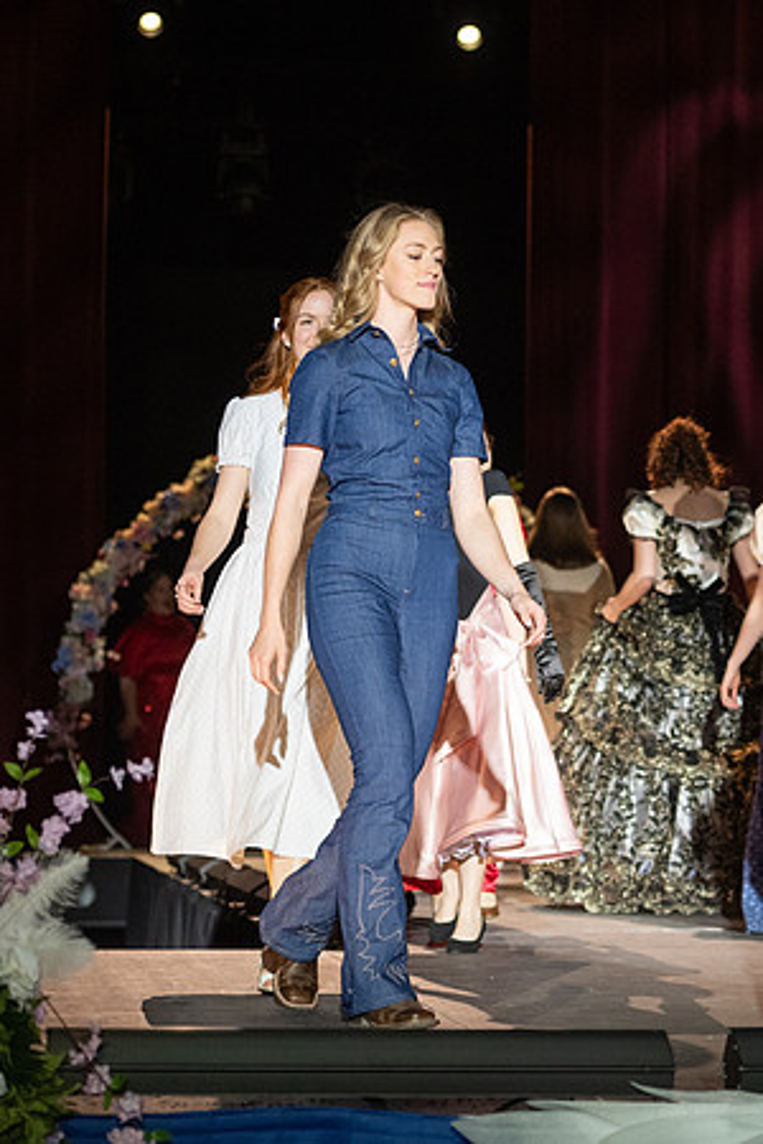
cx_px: 641
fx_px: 3937
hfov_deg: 11.0
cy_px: 585
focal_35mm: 124
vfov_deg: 16.5
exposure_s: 1/1000
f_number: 2.8
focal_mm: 70
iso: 800
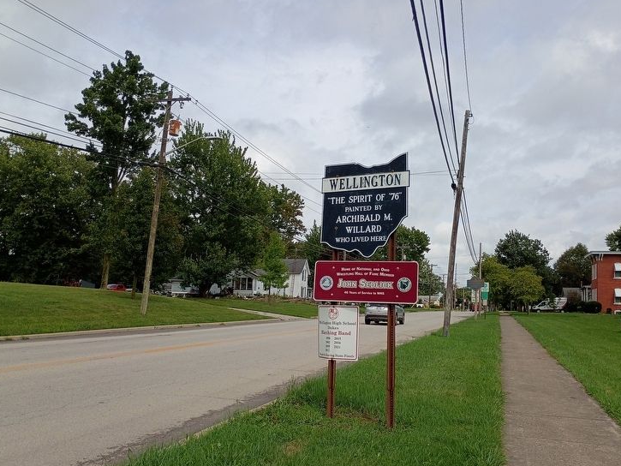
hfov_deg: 56.7
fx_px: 574
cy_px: 250
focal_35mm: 32
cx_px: 337
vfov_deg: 44.1
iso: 102
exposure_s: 1/1508
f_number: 1.8
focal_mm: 4.27
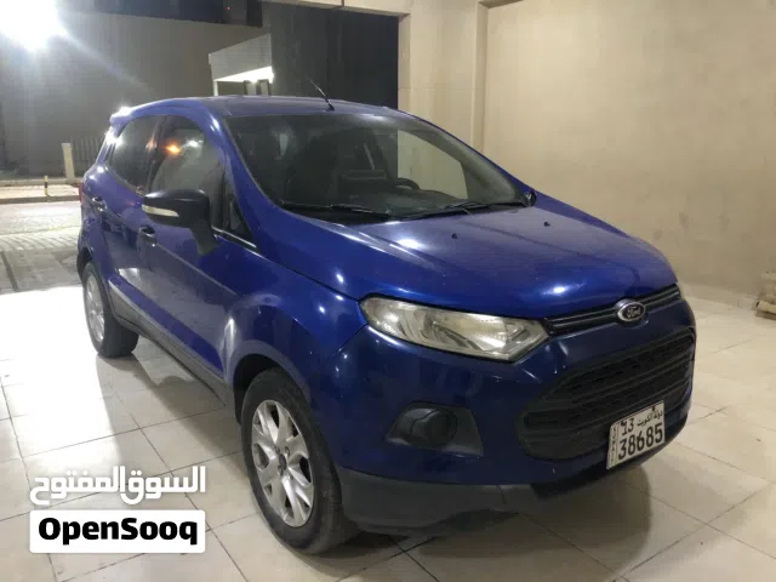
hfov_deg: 63.4
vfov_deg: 49.7
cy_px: 291
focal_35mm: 28
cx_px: 388
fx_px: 628
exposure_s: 1/7
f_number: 1.8
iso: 100
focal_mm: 3.99
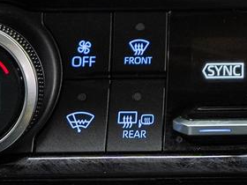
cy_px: -196
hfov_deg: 13.0
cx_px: 349
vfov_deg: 9.5
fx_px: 1035
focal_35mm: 145
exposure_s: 1/40
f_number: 3.5
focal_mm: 28.6
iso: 800
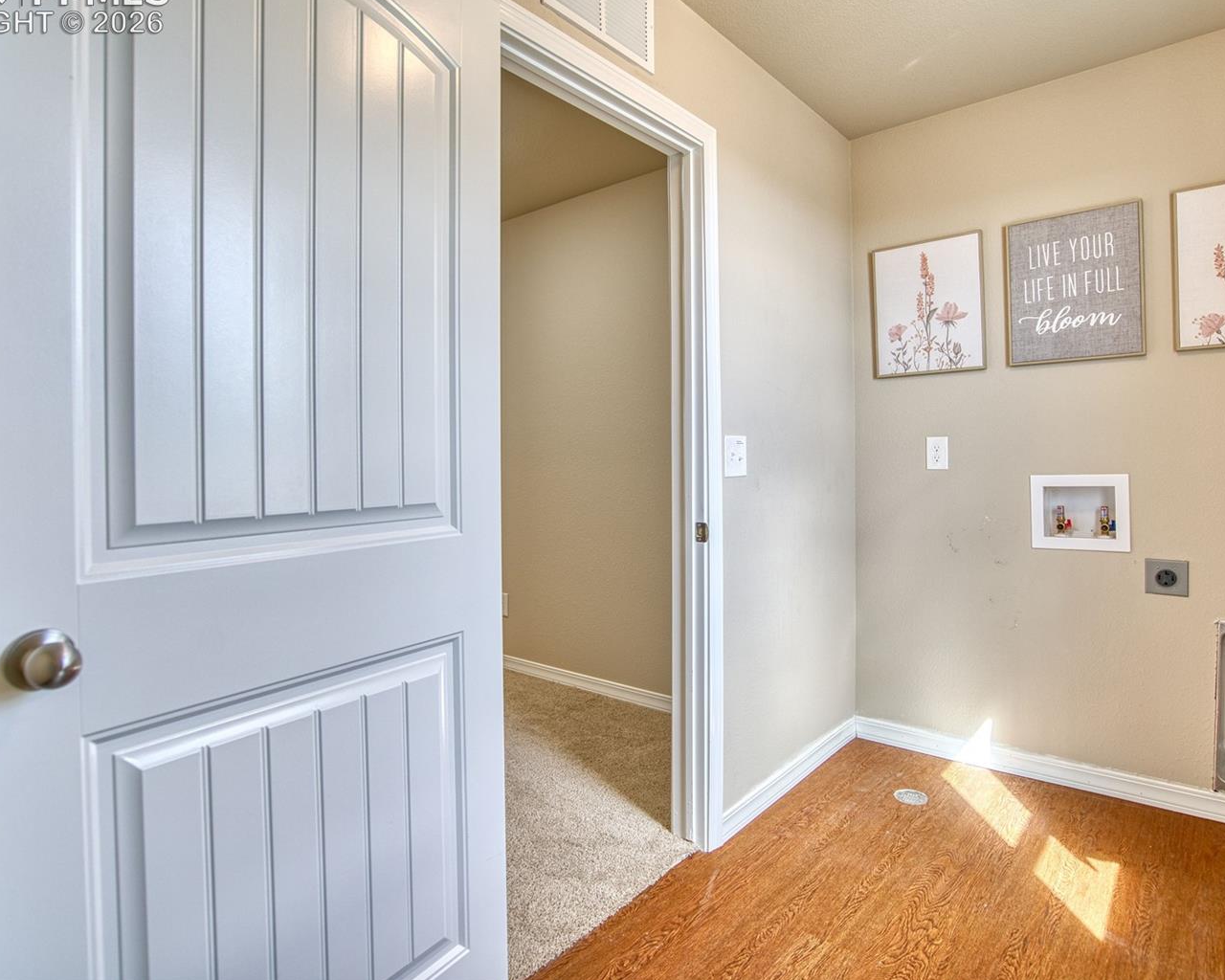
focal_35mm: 19
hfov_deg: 83.2
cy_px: 467
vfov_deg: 70.8
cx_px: 641
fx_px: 689
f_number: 4
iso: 500
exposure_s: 1/160
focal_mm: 16
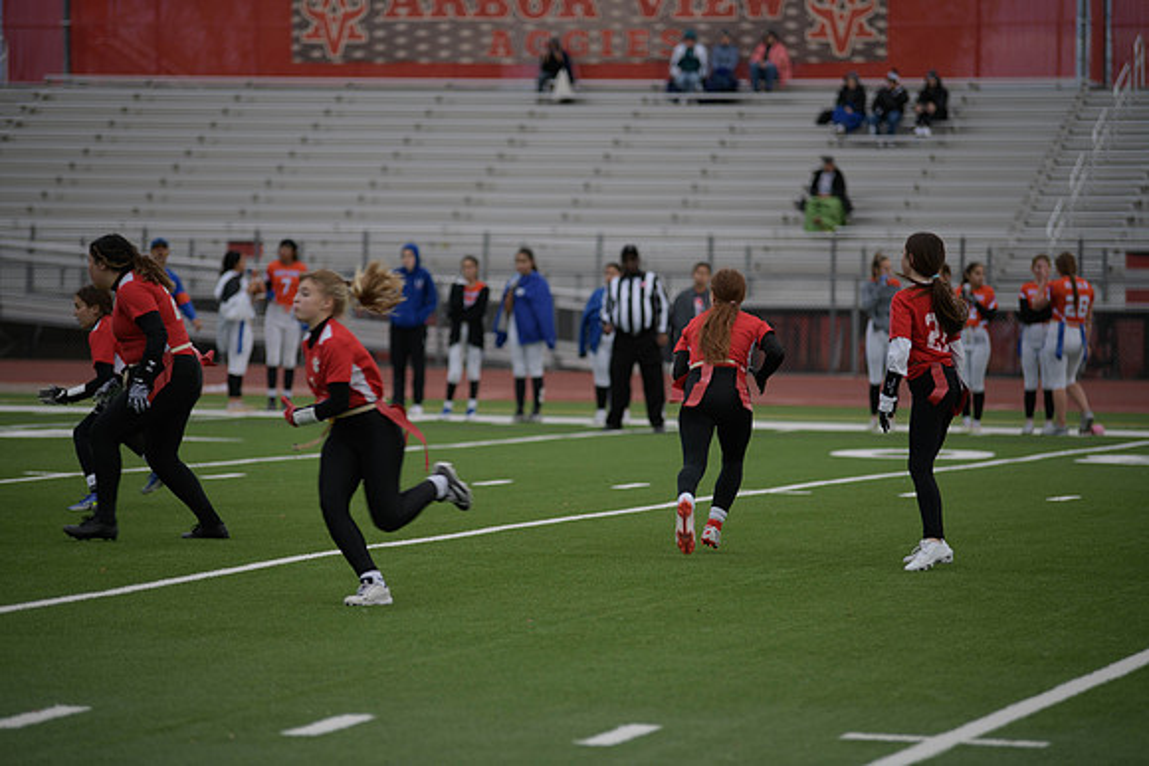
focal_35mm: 165
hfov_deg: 12.4
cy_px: 383
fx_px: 5267
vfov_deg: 8.3
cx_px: 574
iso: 180
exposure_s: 1/200
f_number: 2.8
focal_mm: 165
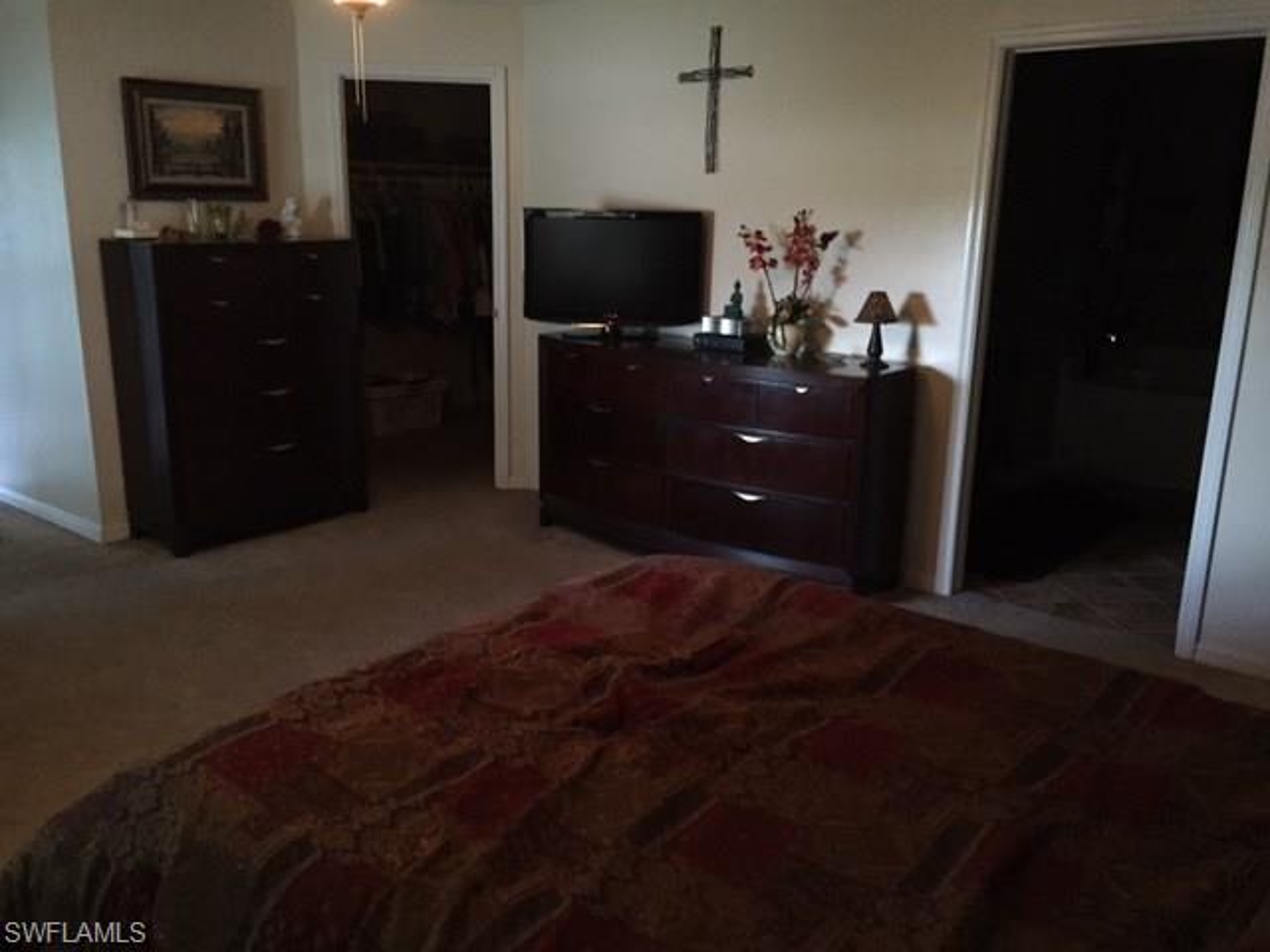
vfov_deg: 48.2
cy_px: 476
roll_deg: -1.5
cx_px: 635
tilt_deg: -13.3
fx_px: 1064
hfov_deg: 61.7
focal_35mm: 29
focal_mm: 4.15
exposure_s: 1/20
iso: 250
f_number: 2.2
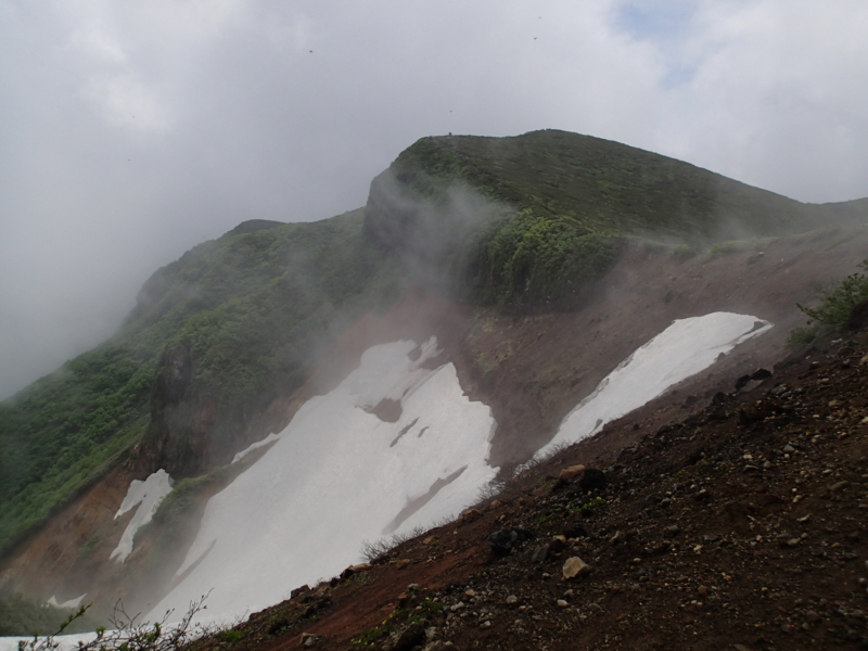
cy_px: 326
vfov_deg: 54.9
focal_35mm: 25
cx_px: 434
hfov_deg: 69.4
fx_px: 627
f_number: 8
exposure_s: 1/640
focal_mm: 4.5
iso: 100
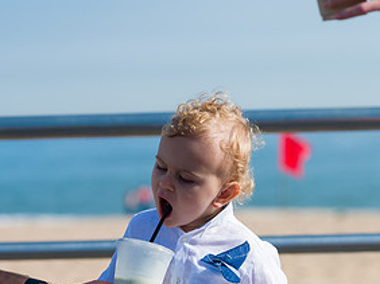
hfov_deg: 10.2
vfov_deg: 7.6
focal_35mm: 194
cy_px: 213
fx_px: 2128
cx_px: 155
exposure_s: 1/2500
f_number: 4
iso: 200
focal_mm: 98
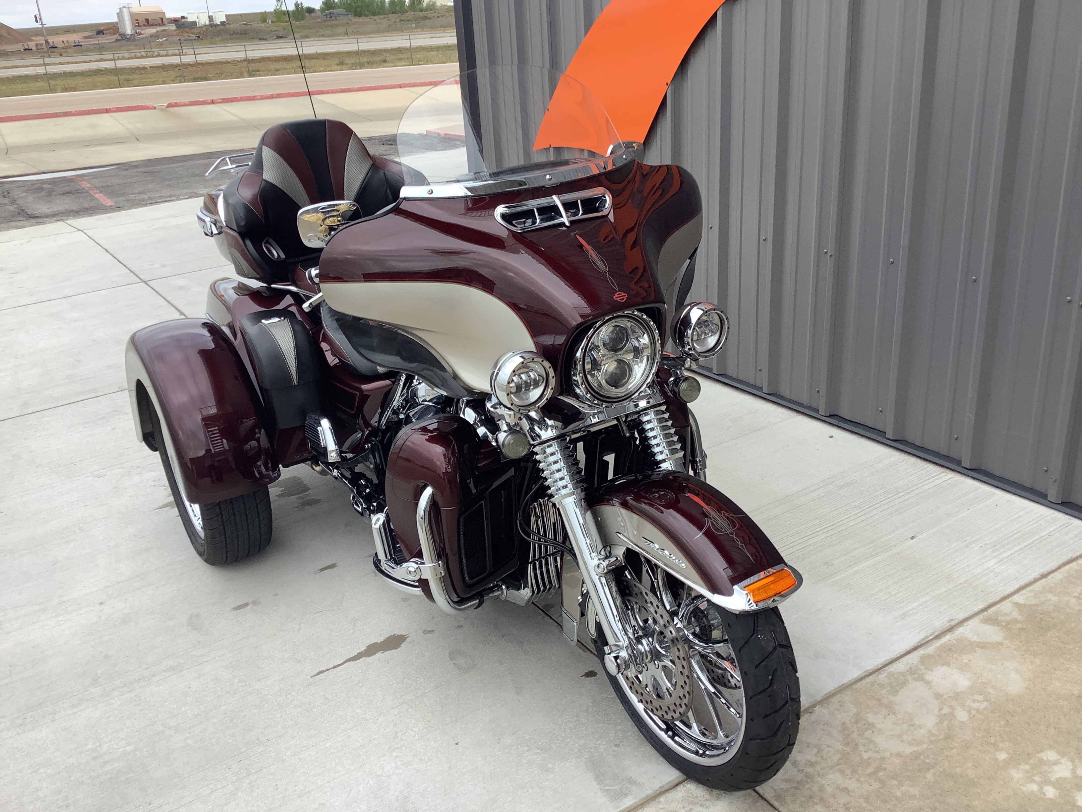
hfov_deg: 58.4
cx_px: 541
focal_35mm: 31
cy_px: 406
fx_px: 969
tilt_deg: -21.7
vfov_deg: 45.4
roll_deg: +1.1
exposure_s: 1/473
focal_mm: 3.3
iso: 25
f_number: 2.4
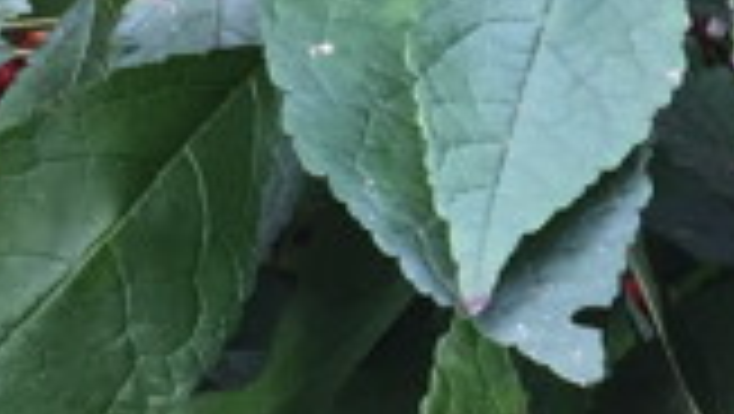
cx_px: 1171
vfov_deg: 7.7
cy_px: 212
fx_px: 3078
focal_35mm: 158
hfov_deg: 12.8
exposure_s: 1/60
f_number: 2.2
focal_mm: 4.15
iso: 40
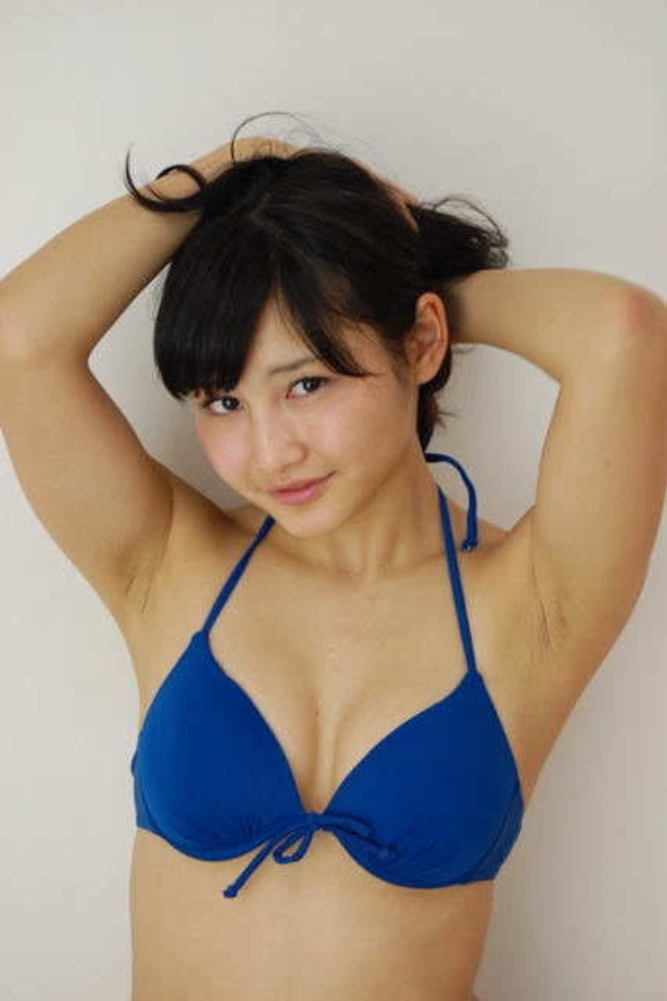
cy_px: 500
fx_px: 2086
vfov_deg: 27.0
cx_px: 334
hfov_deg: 18.2
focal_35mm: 75
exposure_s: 1/60
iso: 400
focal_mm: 50
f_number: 5.6
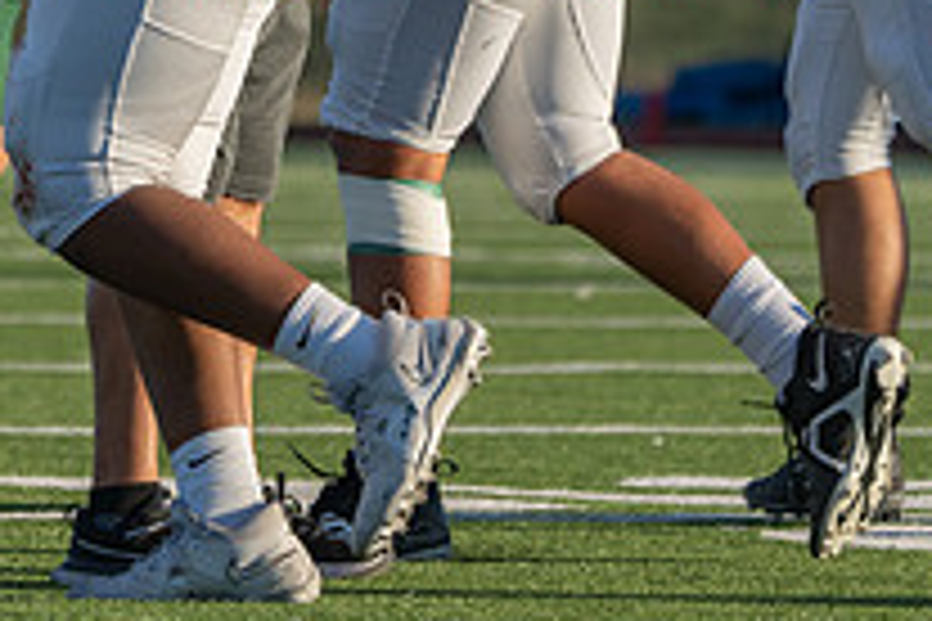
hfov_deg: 3.3
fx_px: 16360
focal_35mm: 632
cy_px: -236
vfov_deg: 2.2
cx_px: -72
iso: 400
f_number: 5.6
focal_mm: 226
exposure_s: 1/1250
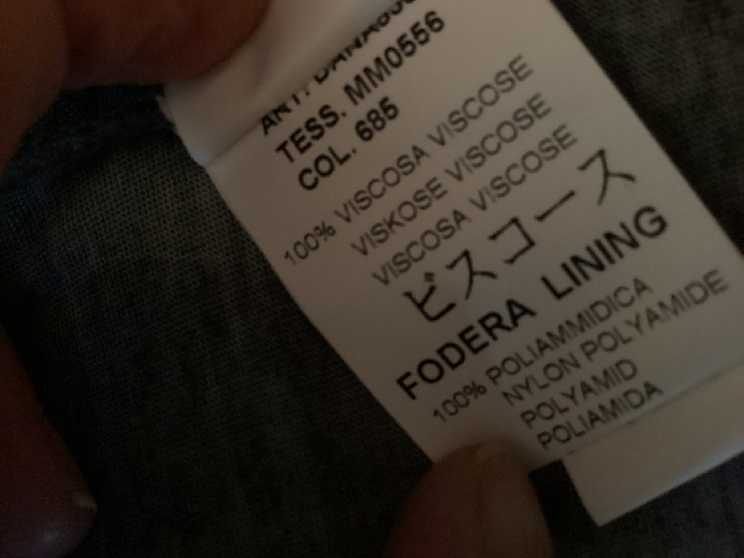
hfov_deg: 58.4
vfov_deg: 45.4
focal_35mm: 31
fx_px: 666
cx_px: 372
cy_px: 279
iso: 800
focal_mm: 3.3
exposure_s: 1/15
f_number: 2.4
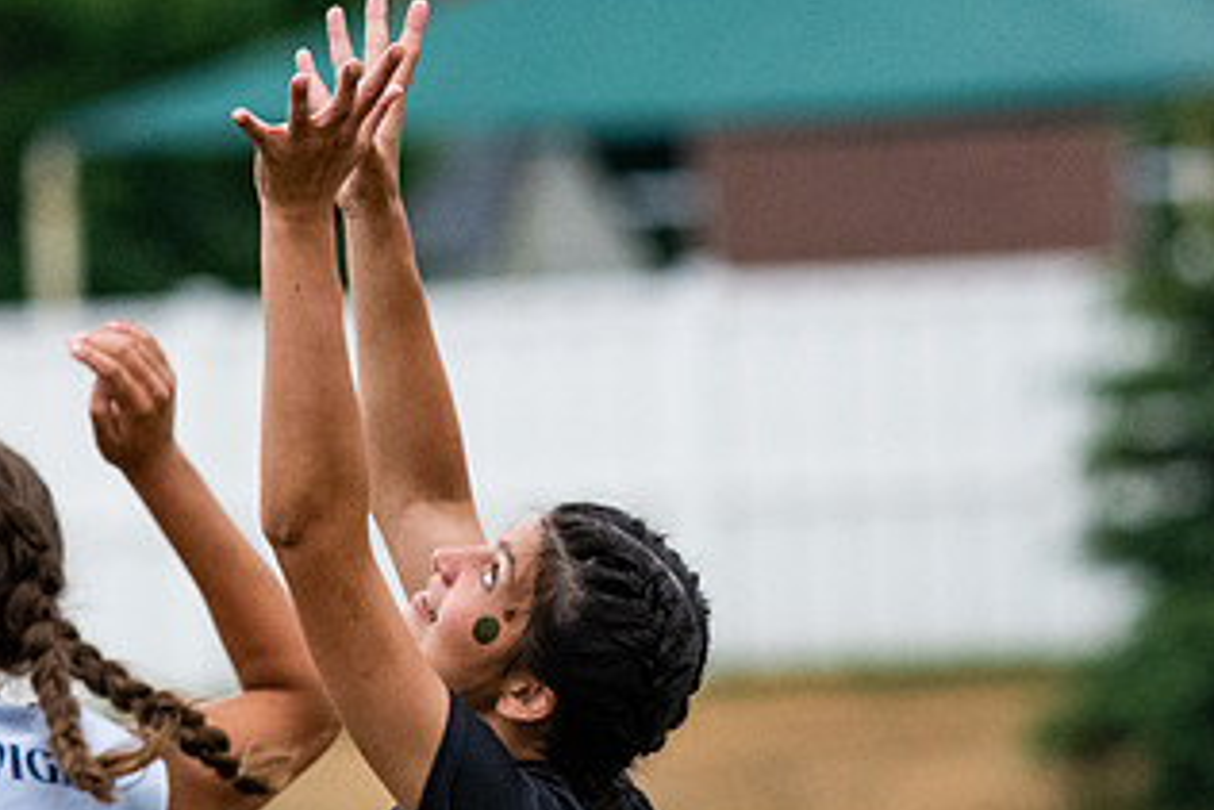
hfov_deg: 1.7
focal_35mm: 1185
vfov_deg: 1.2
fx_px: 39977
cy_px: 195
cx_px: 291
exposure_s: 1/2500
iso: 1600
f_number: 6.3
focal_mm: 300
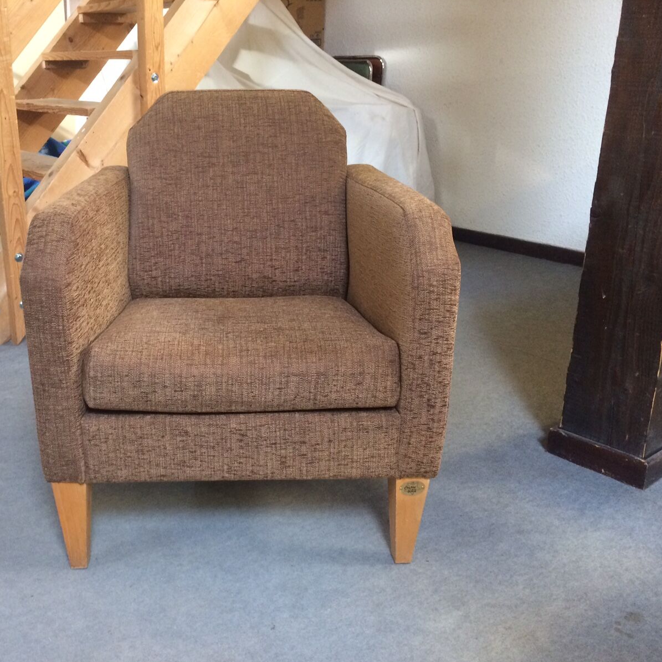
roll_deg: +1.6
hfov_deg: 46.6
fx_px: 757
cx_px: 230
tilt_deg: -19.1
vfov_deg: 47.2
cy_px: 335
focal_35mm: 35
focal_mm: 4.15
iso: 250
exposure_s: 1/33
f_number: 2.2
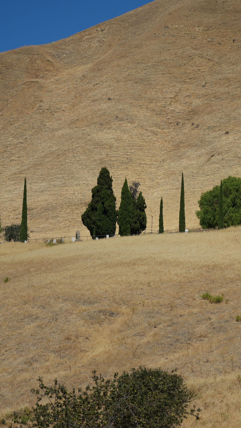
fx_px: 1966
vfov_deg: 12.4
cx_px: 164
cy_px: 214
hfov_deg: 7.0
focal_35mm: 173
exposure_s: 1/2000
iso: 200
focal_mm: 110
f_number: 5.6
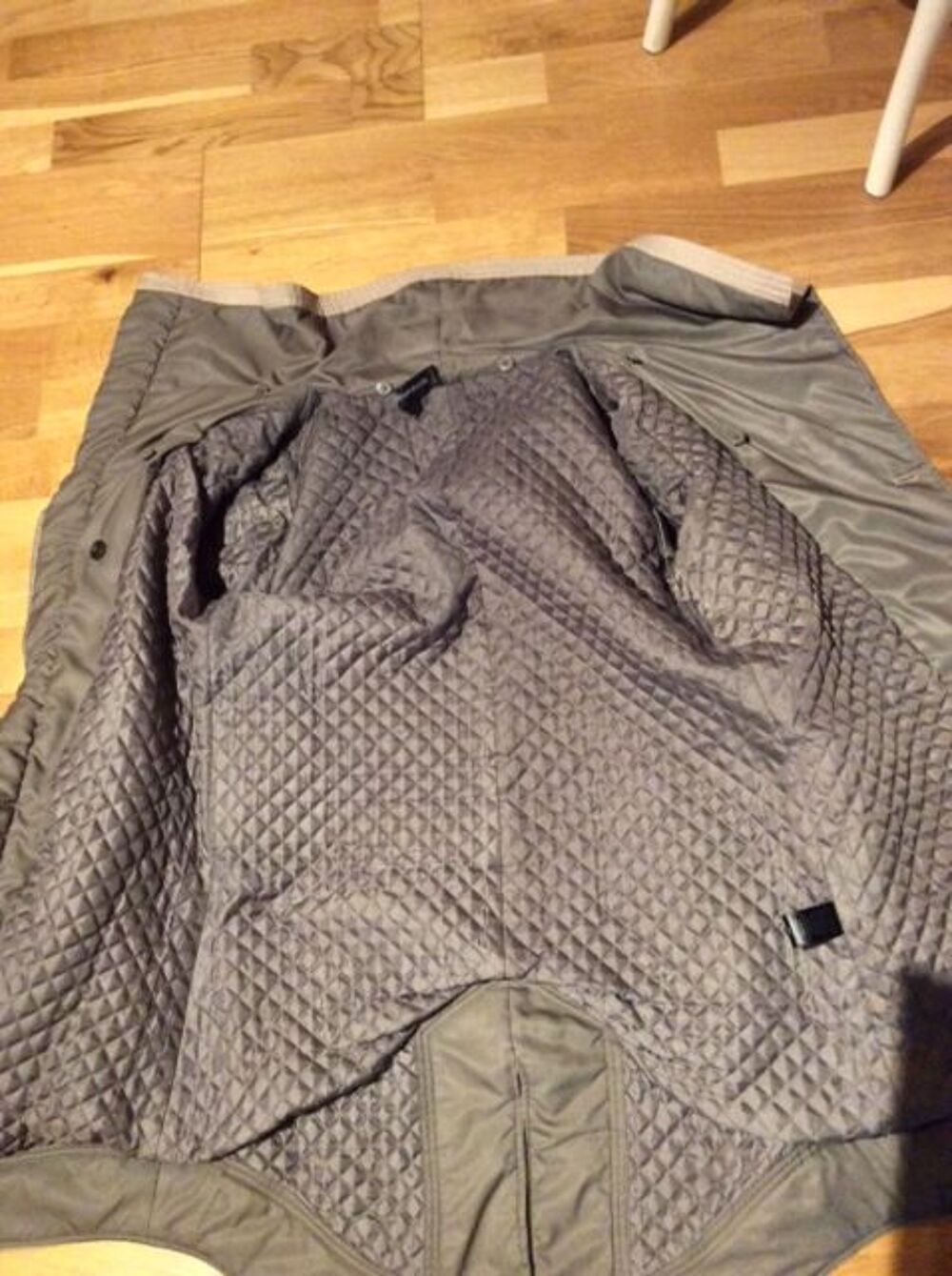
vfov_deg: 56.9
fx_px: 1177
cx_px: 476
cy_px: 638
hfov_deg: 44.1
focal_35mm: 32
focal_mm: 3.3
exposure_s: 1/20
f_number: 2.4
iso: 320
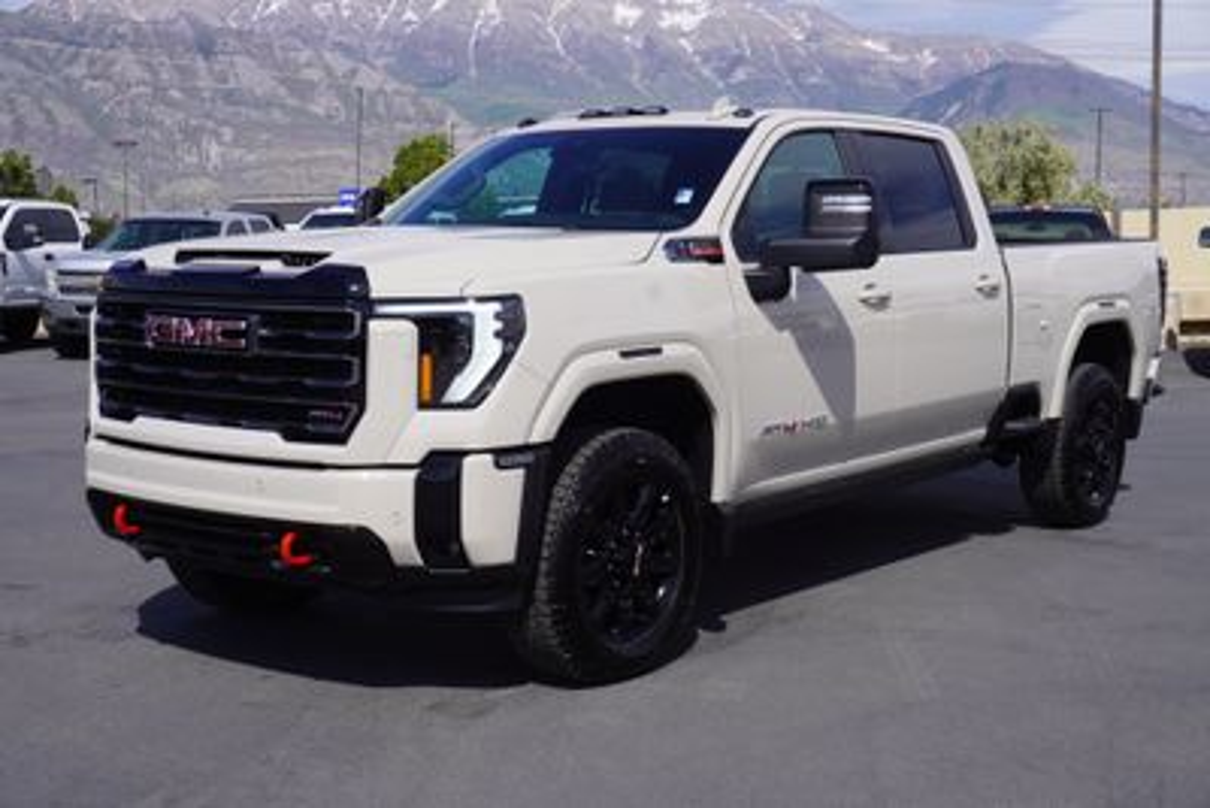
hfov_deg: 41.1
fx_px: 1614
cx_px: 605
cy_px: 404
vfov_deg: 28.1
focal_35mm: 48
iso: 100
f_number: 11
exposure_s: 1/200
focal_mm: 32
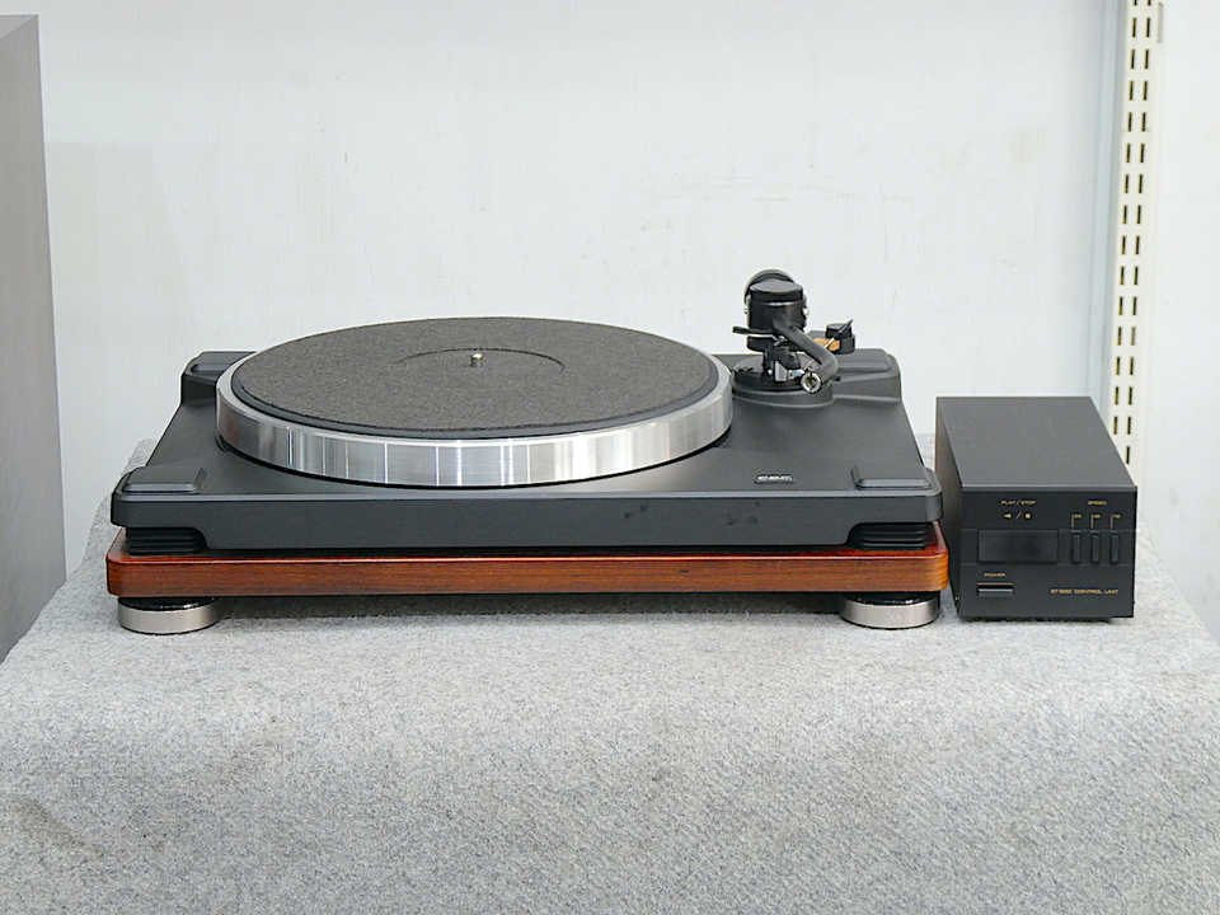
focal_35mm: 84
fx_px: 2960
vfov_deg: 17.6
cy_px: 458
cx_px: 610
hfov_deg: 23.3
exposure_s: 1/15
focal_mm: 15
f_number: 4.8
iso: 200
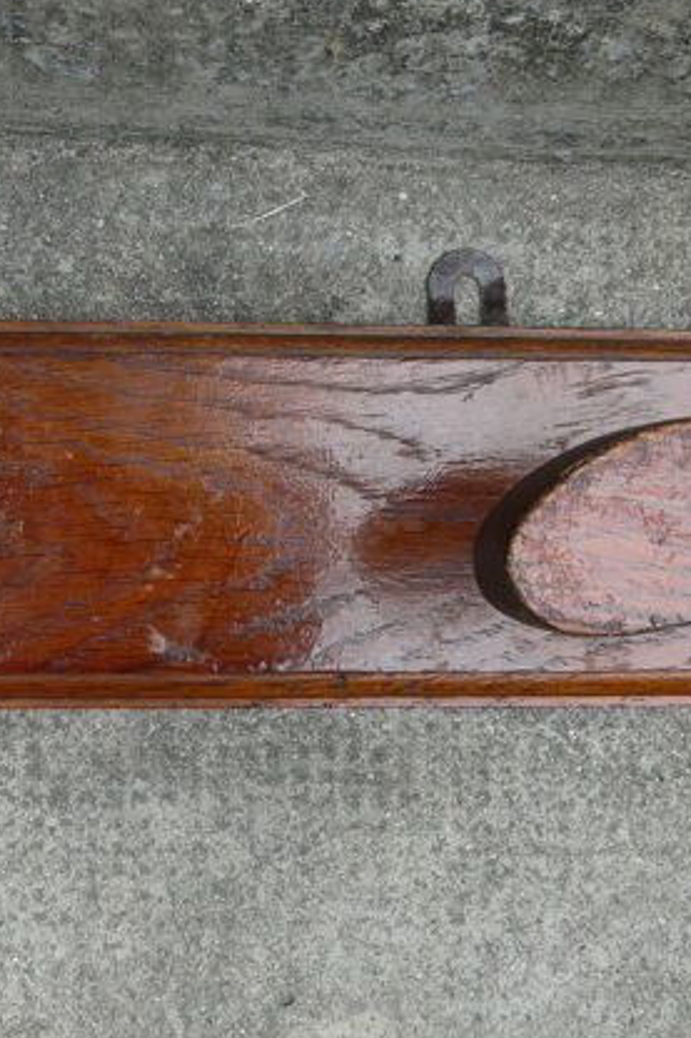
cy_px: 524
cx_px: 175
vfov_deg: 46.4
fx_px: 1210
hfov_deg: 31.3
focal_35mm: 42
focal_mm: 4.6
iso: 100
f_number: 4
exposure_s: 1/100
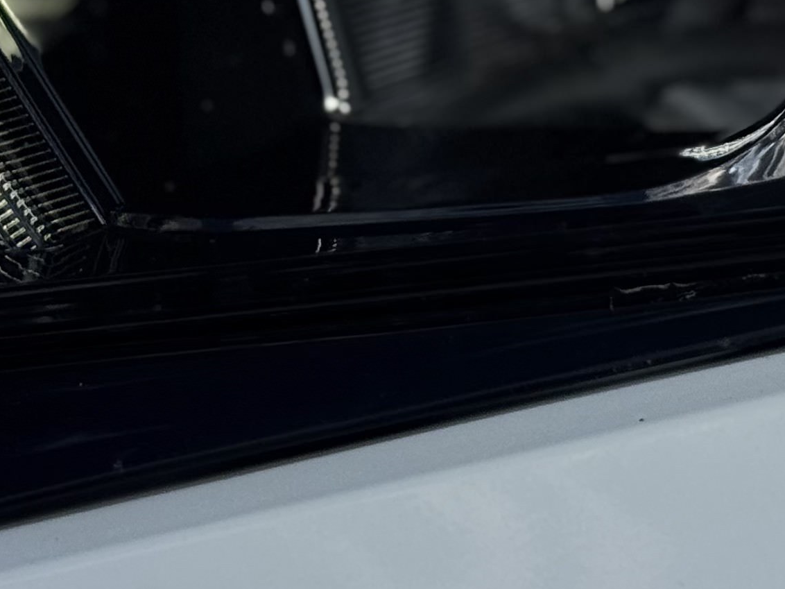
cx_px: 731
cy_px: -391
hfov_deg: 11.5
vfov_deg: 8.4
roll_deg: -3.8
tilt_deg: -9.4
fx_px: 3878
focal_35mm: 171
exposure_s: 1/10526
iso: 80
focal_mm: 6.76
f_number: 1.78
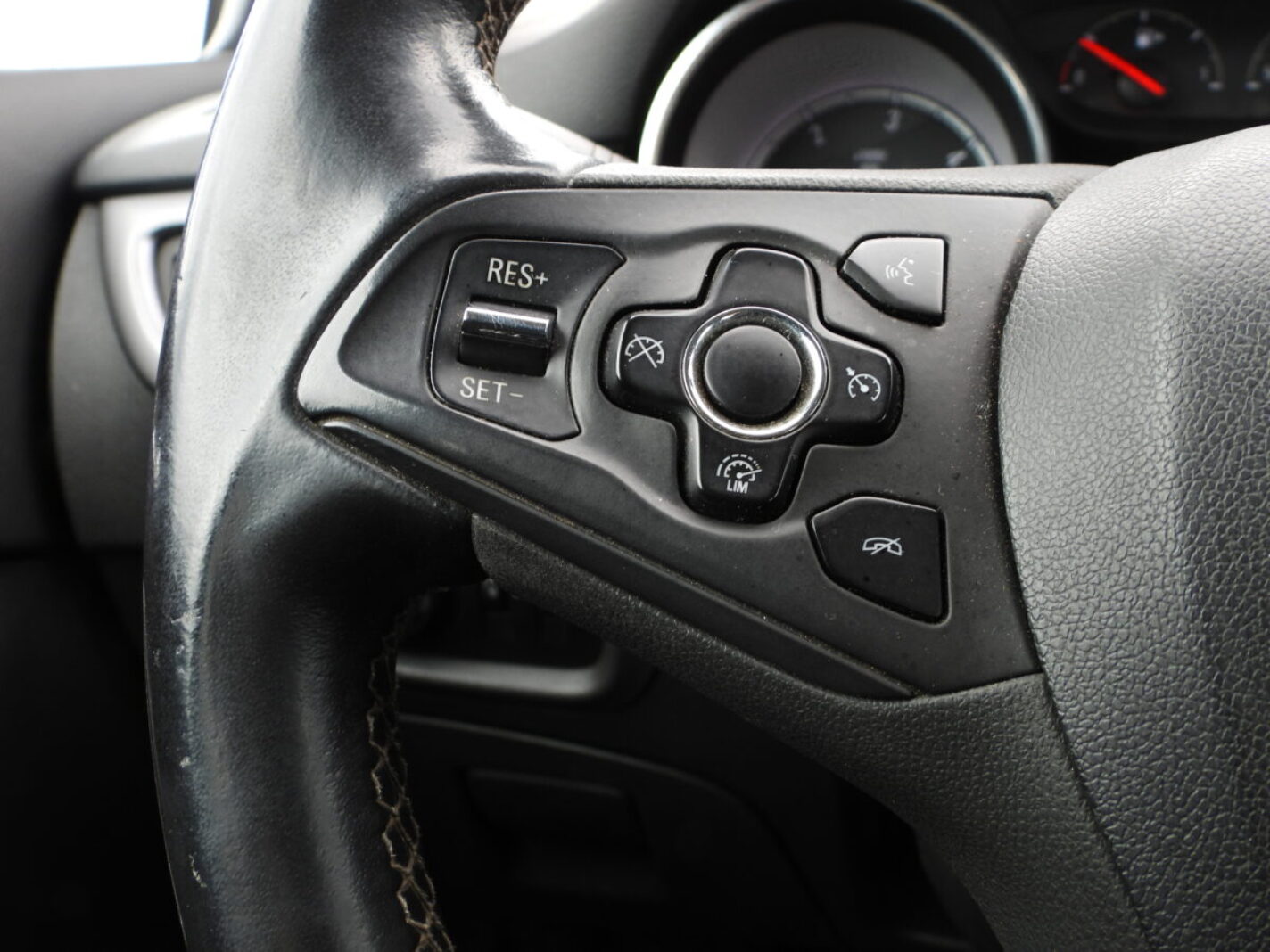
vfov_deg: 44.2
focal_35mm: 32
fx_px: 1174
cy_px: 476
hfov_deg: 56.8
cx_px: 635
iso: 100
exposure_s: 1/50
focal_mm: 5.8
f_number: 3.2
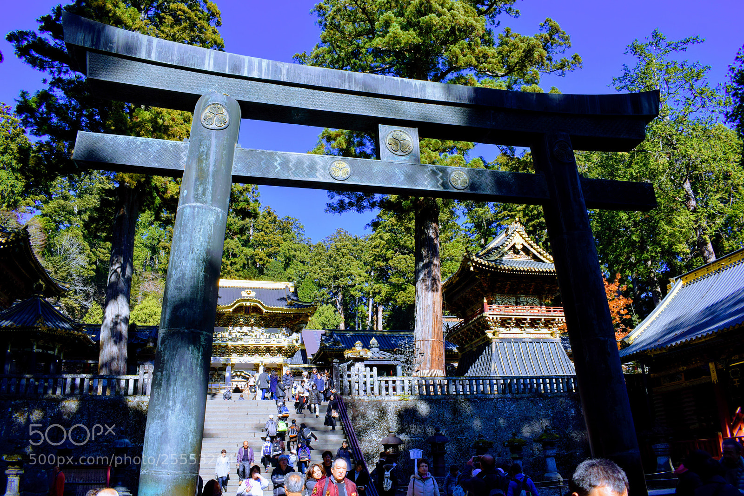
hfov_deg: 67.4
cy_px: 248
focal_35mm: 27
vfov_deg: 47.9
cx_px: 372
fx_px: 558
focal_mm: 18
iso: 200
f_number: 9
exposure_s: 1/320
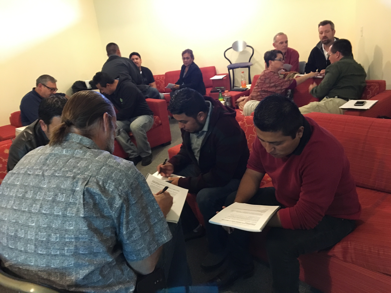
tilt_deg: -17.2
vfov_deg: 48.2
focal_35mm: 29
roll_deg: +6.4
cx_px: 196
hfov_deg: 61.7
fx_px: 328
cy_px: 146
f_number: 2.2
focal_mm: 4.15
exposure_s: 1/15
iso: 320
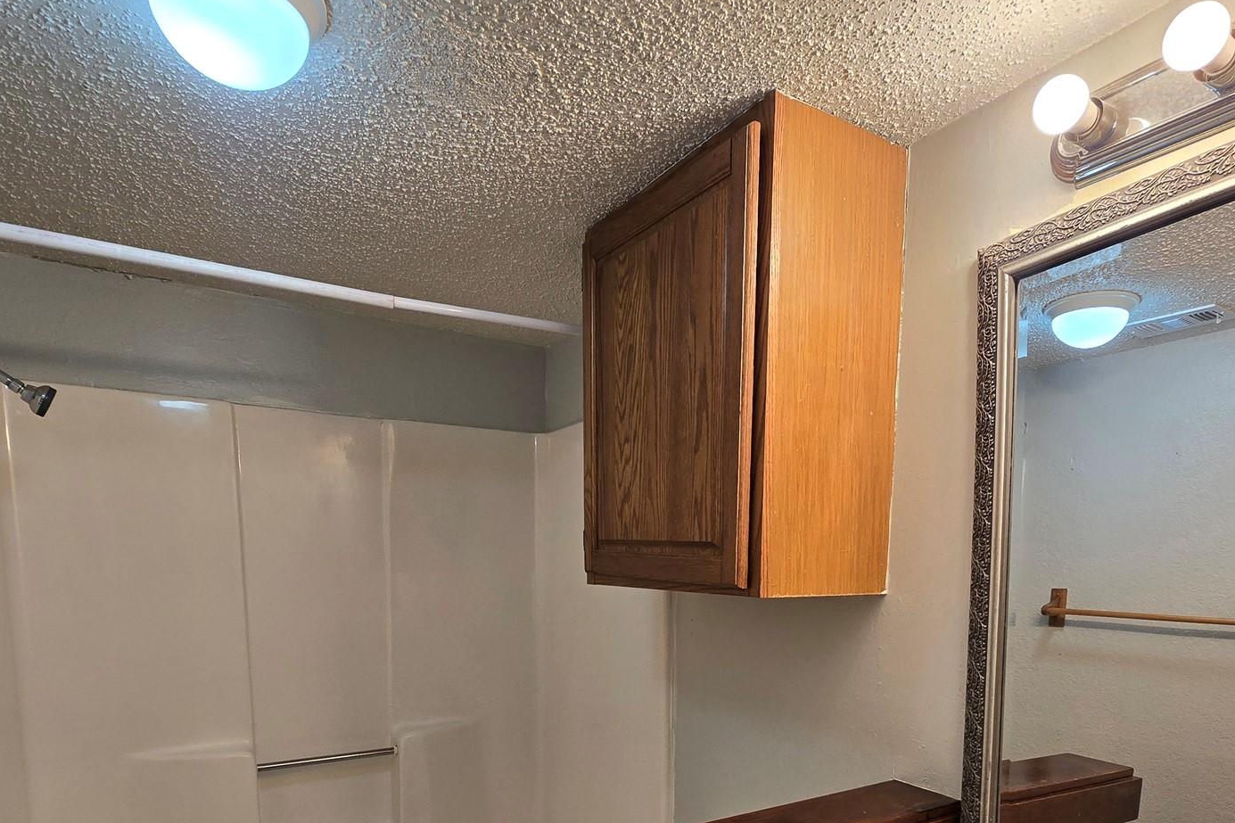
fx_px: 686
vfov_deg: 57.8
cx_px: 648
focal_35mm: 20
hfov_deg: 83.9
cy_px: 645
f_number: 2.2
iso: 64
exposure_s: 1/60.2
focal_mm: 2.2
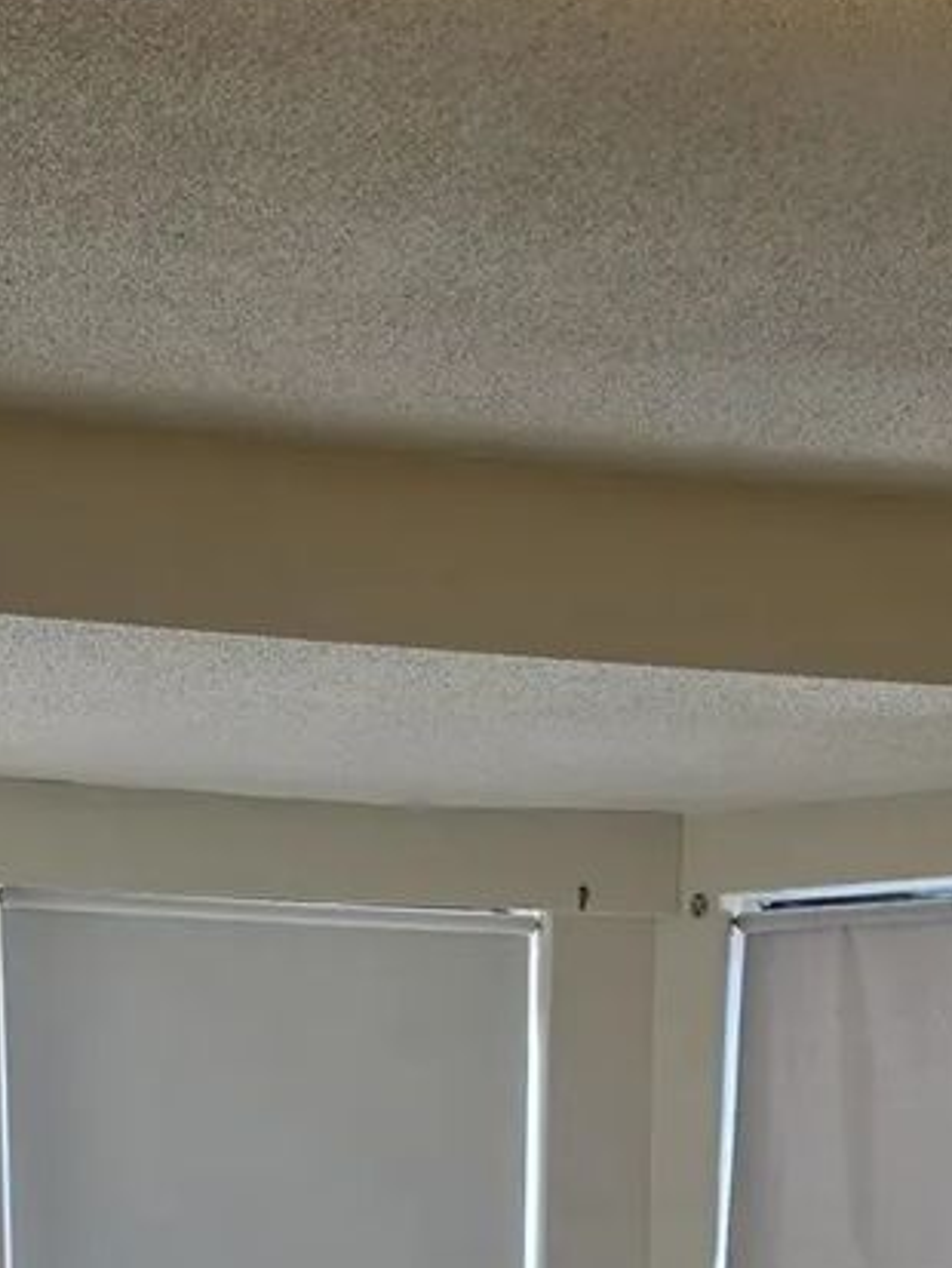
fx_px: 2785
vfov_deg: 21.8
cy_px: 1853
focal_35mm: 76
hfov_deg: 19.4
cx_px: 528
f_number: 1.4
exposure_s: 1/120
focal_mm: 6.5
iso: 16
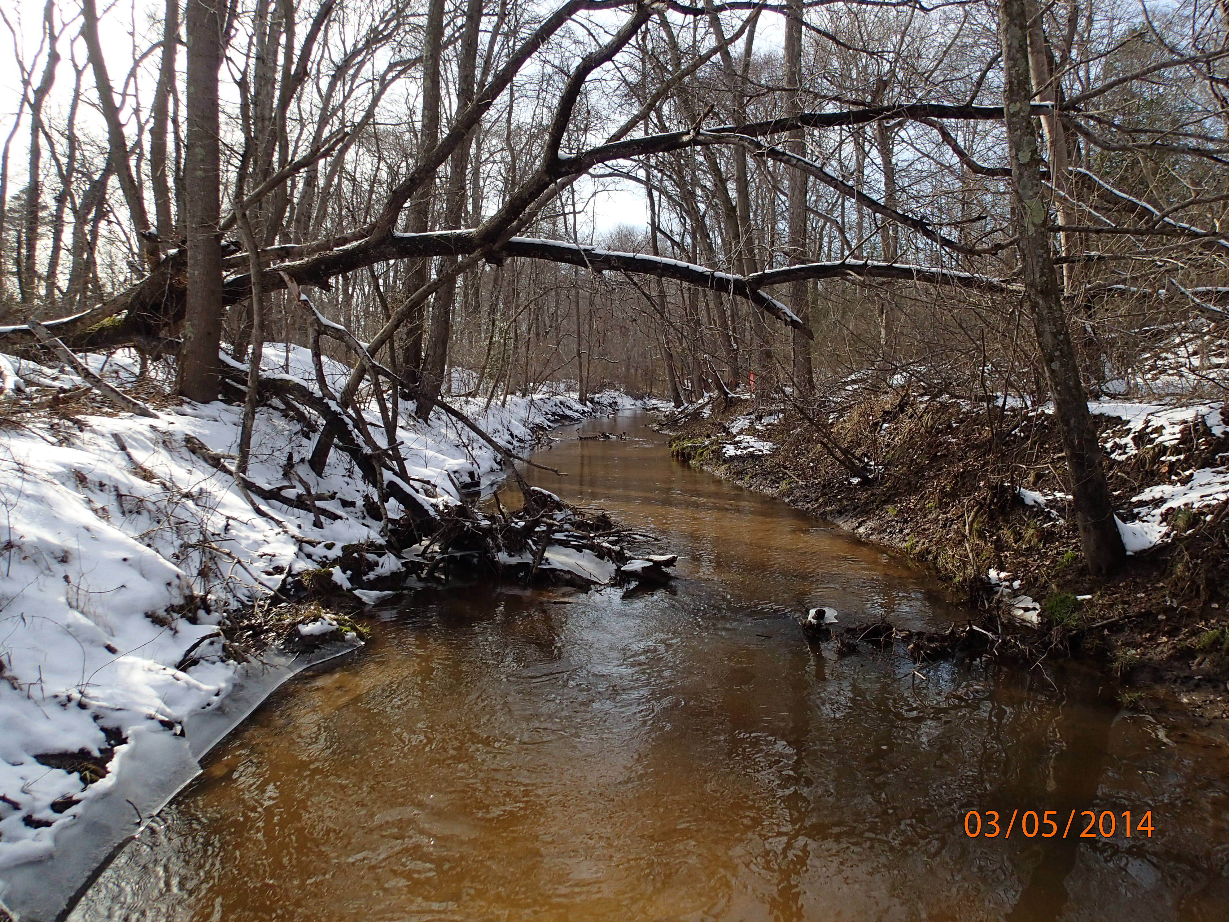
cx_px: 614
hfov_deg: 69.4
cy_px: 461
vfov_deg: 54.9
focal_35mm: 25
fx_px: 888
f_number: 2.8
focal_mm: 4.5
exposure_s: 1/1250
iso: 200
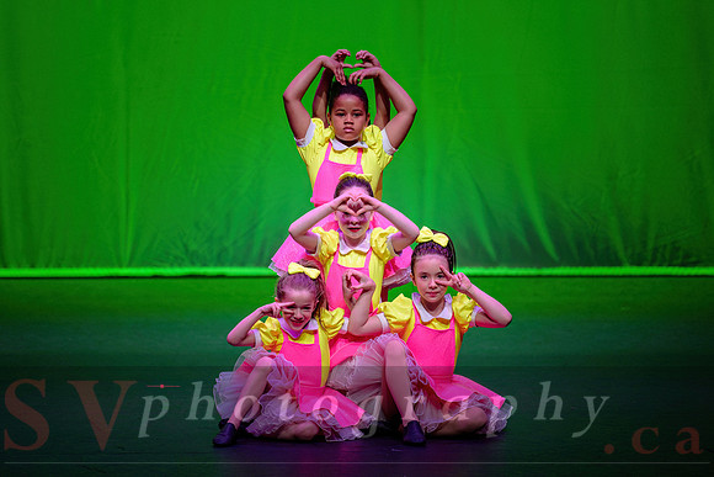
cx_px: 331
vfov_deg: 5.9
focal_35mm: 233
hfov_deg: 8.8
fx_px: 4617
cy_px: 207
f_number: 2.8
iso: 1250
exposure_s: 1/400
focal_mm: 200
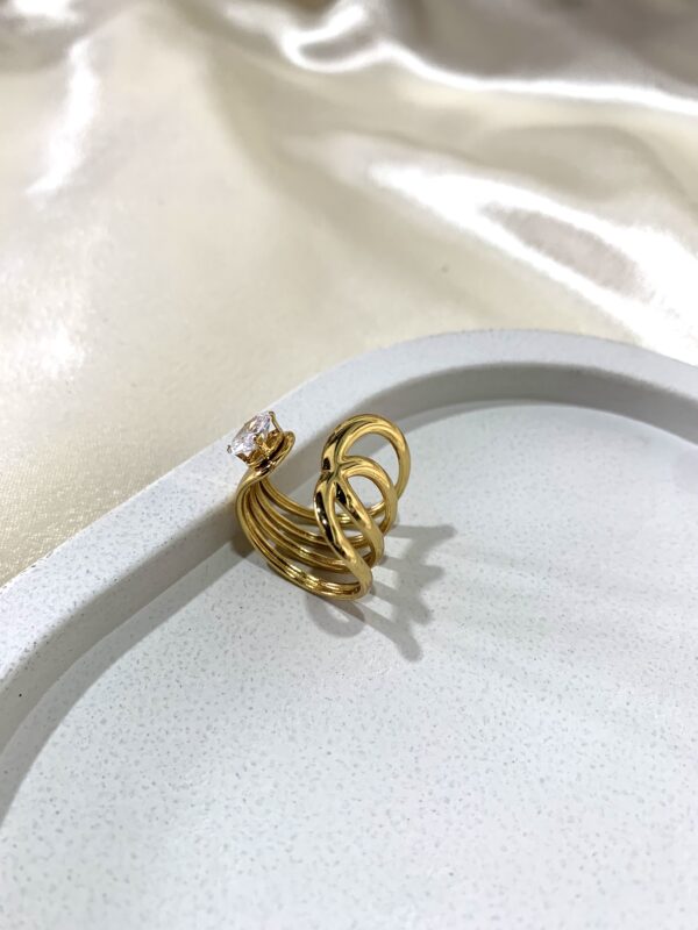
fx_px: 699
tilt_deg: -48.3
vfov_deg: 67.3
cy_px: 465
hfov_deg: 53.1
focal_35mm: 26
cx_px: 349
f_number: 1.8
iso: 80
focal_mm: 4.25
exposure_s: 1/100
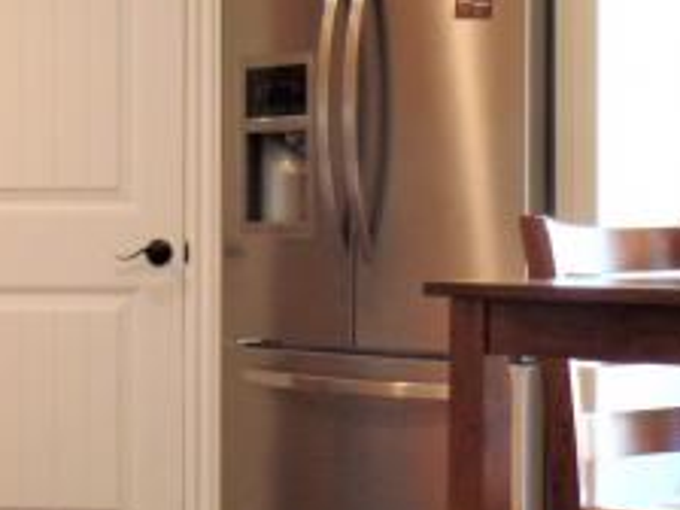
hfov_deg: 16.0
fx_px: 2357
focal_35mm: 120
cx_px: -30
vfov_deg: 12.3
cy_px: 258
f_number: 3.2
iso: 320
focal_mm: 7.5
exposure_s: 1/30
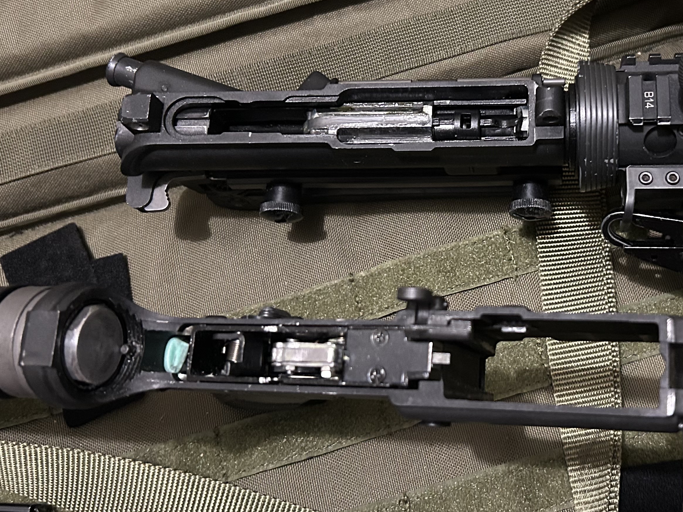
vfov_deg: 32.1
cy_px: 209
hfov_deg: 41.3
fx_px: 888
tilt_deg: -72.4
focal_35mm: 45
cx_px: 478
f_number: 1.5
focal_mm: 5.7
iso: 640
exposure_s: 1/30
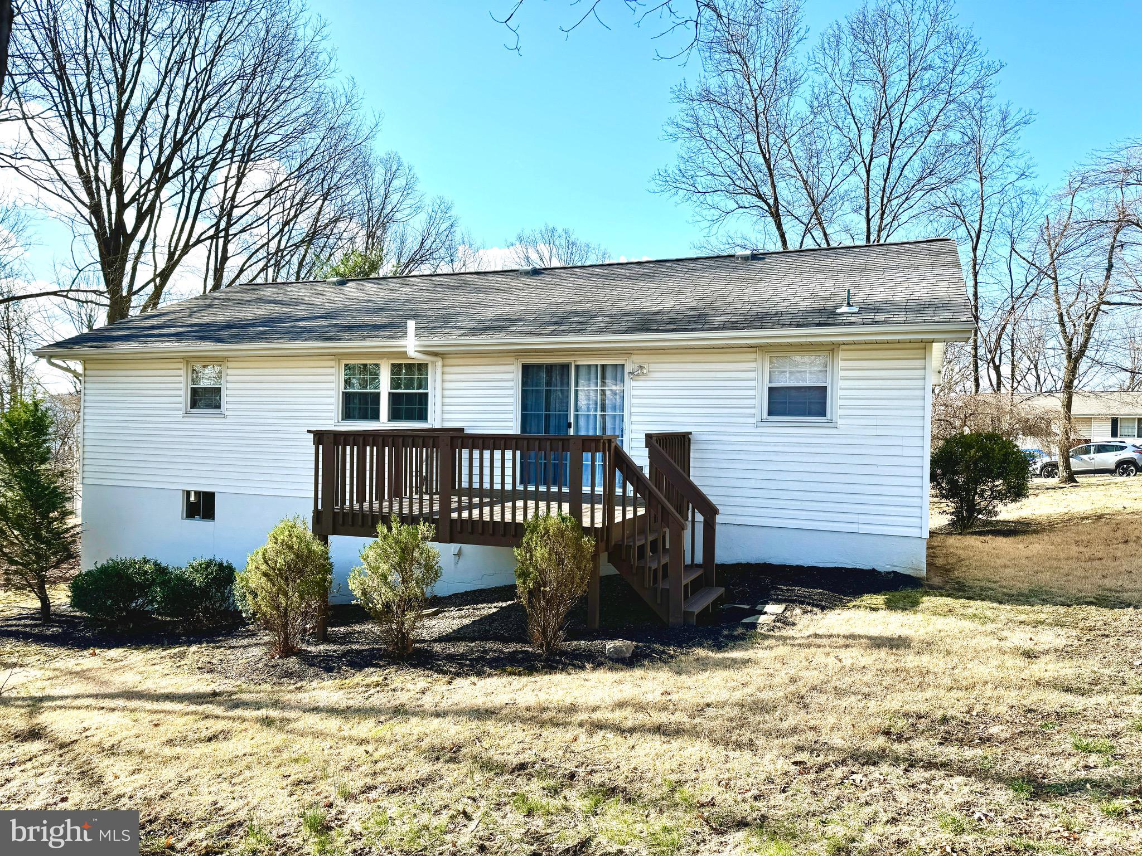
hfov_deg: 71.6
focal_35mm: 24
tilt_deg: +0.2
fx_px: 792
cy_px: 428
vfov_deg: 56.8
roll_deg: -1.5
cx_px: 571
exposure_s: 1/2331
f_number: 1.78
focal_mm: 6.76
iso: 80
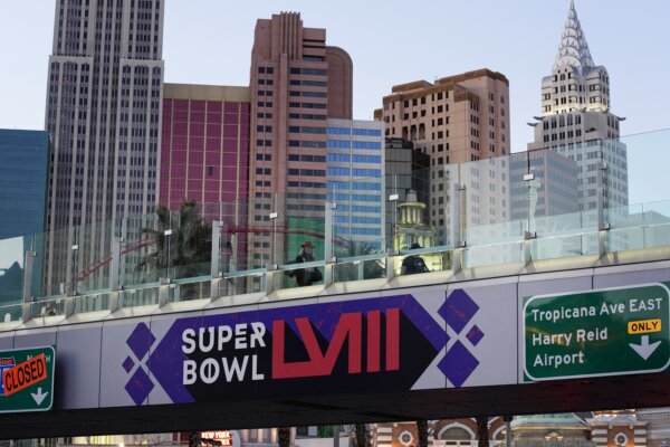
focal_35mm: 70
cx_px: 335
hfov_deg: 28.8
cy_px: 224
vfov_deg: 19.5
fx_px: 1303
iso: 1600
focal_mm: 70
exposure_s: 1/250
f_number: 5
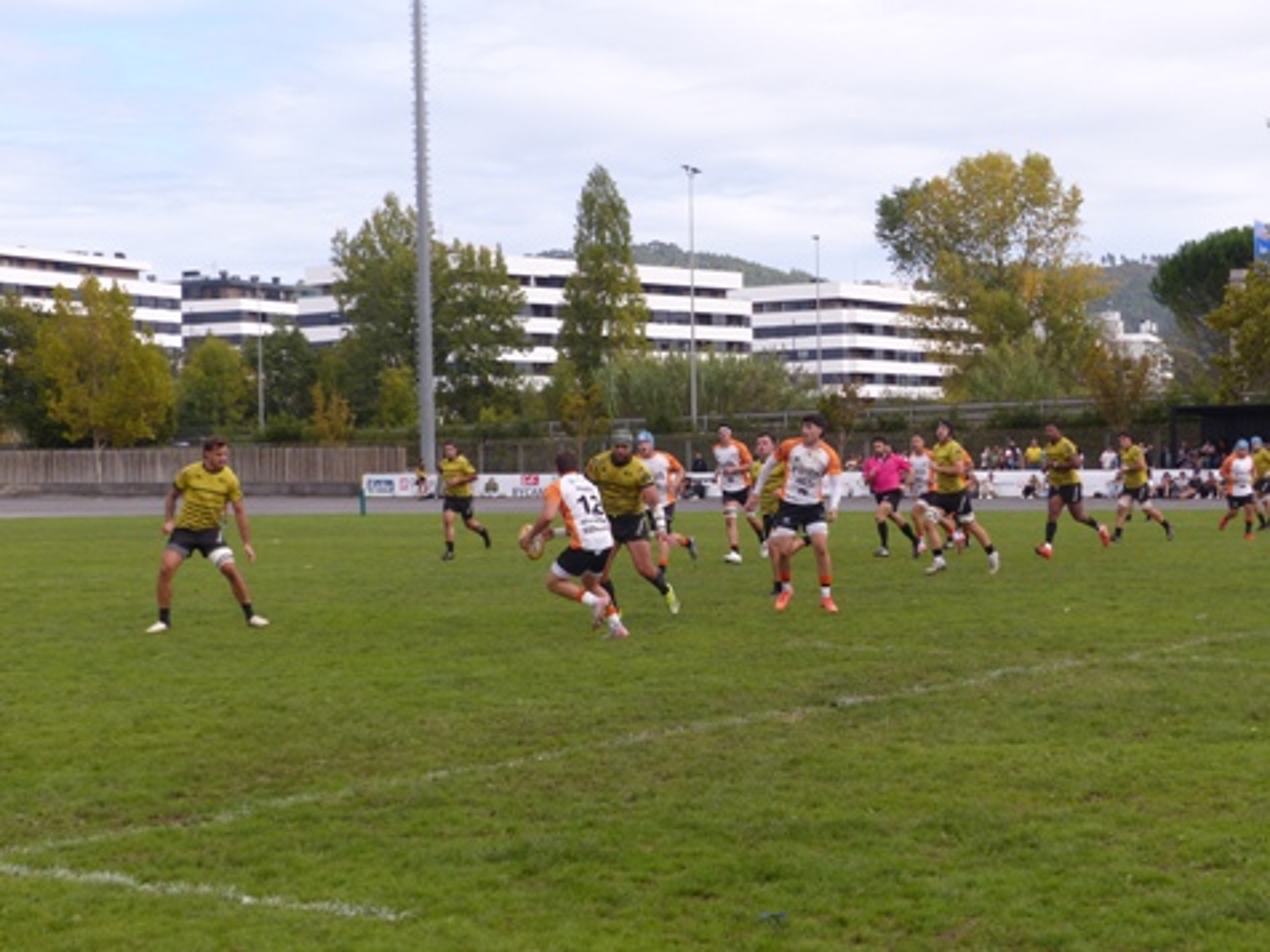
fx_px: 2531
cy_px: 476
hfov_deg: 28.2
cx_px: 635
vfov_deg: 21.3
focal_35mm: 69
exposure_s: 1/640
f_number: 4
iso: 100
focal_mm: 12.5
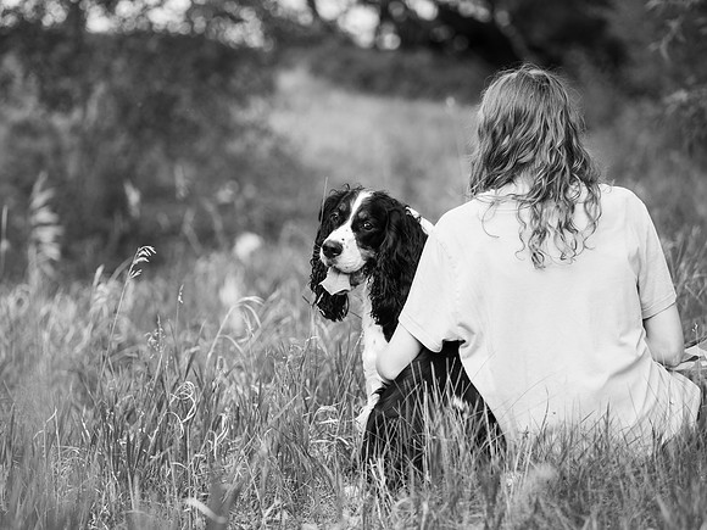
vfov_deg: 16.1
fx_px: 1879
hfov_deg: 21.3
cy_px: 265
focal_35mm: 92
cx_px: 354
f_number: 2.5
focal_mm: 85
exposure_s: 1/320
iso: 400
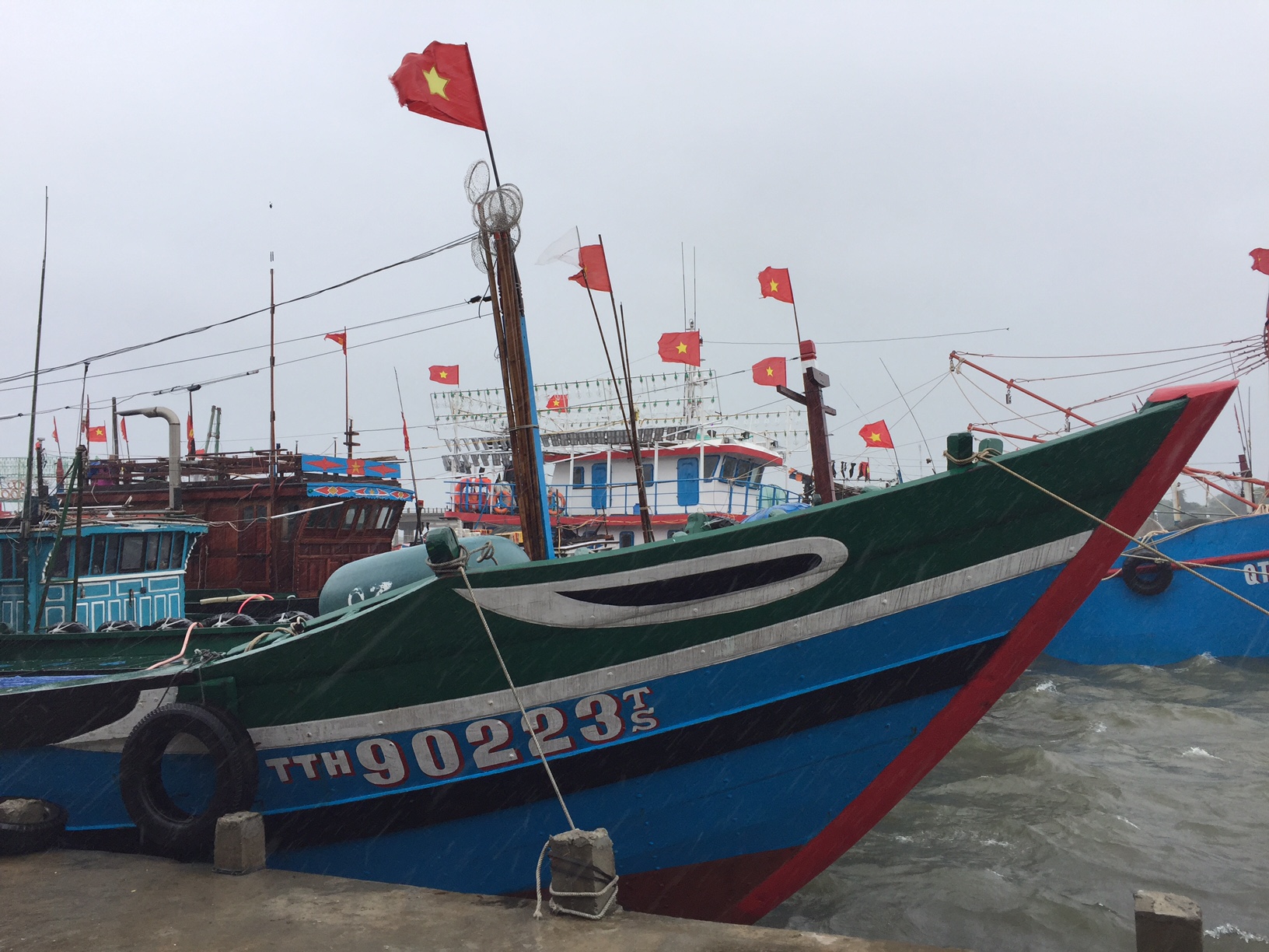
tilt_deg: +3.5
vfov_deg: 48.2
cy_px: 476
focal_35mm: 29
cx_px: 634
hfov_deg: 61.7
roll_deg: -0.6
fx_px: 1063
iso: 32
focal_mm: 4.15
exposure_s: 1/282
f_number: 2.2
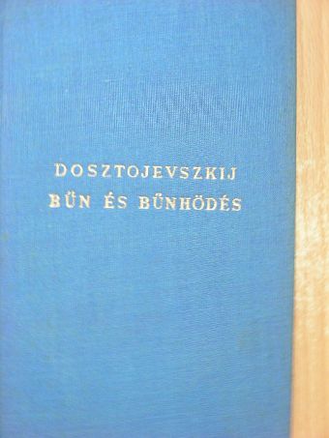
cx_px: 164
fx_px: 1254
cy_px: 219
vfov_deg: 19.8
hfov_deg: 14.9
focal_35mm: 99
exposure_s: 1/16.8
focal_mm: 16.5
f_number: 3.5
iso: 200
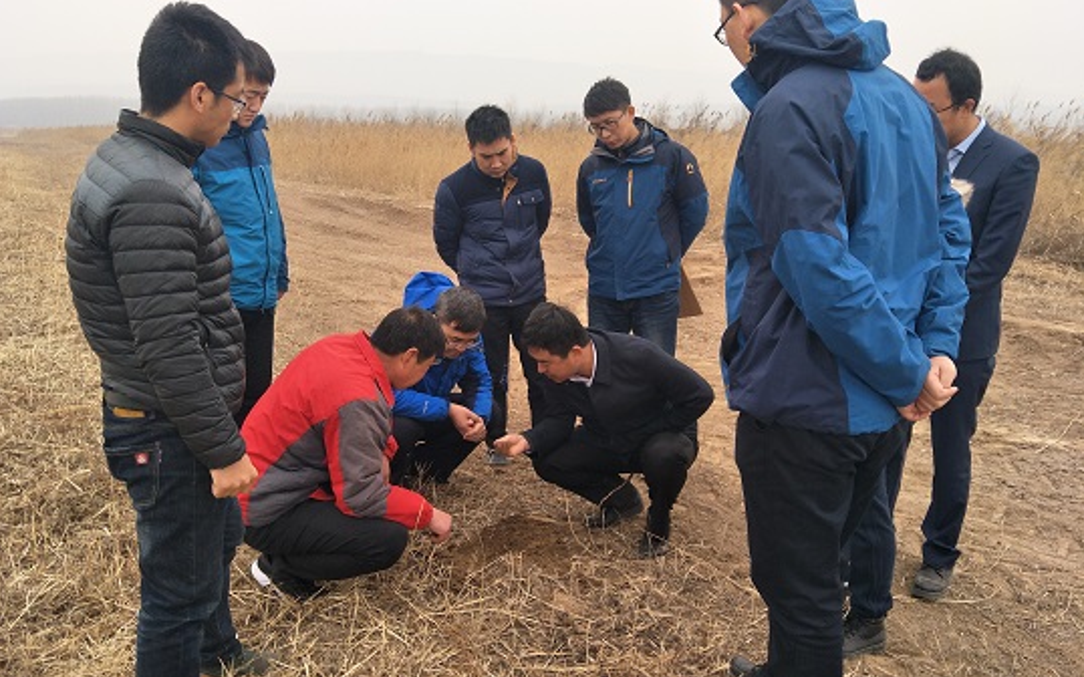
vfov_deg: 47.5
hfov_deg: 70.4
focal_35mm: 26
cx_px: 538
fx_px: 768
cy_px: 381
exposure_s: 1/373
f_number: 1.7
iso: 58
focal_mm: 4.1
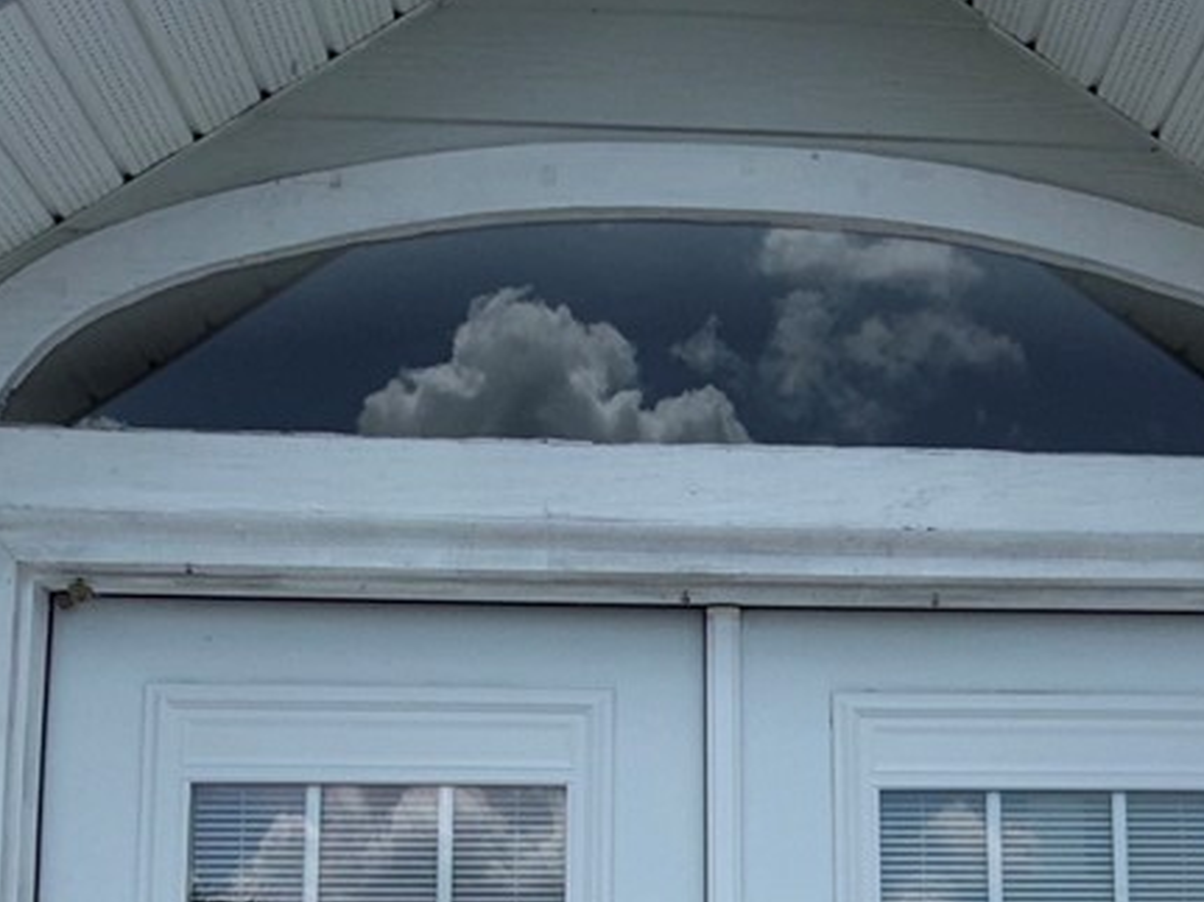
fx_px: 1808
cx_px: 793
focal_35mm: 52
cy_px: 902
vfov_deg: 26.5
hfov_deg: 36.5
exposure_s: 1/1656
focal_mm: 2.22
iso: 16
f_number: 2.2
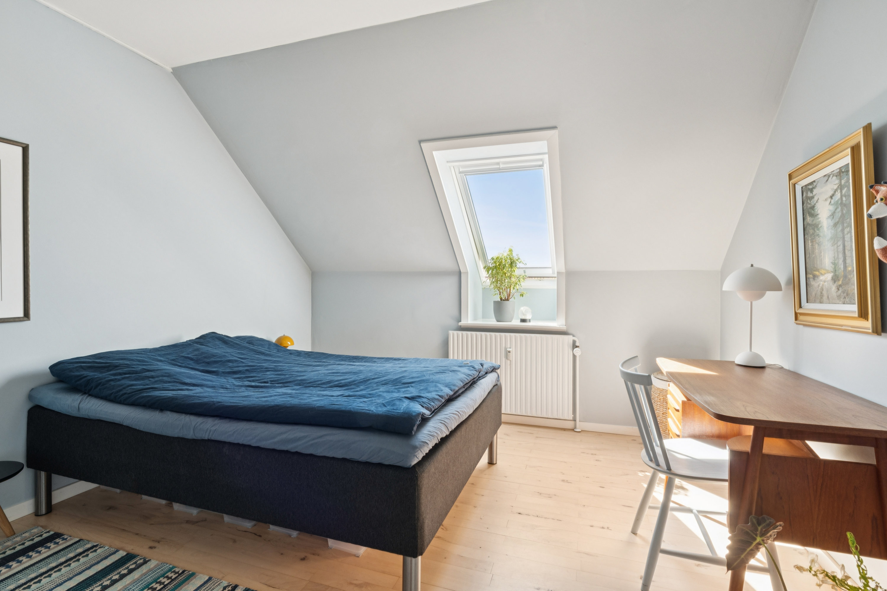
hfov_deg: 96.7
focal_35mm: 16
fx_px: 394
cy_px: 296
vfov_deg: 73.7
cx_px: 444
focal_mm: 16
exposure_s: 1/15
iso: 800
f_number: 11
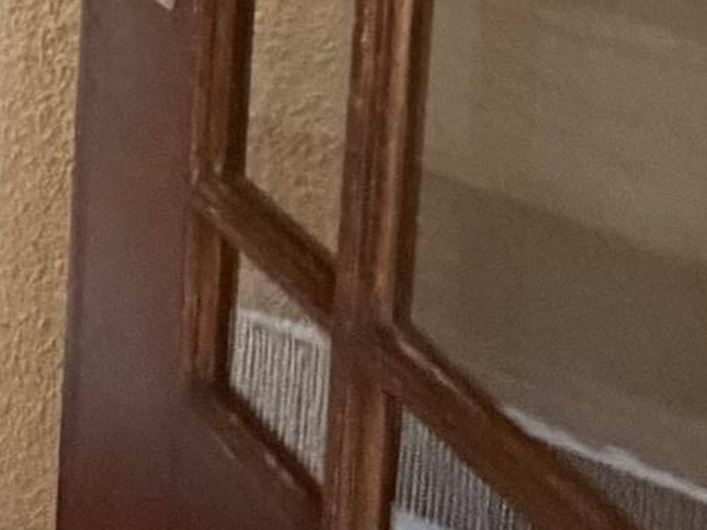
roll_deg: +0.0
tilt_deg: -5.8
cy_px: -668
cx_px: -524
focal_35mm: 85
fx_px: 1735
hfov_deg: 18.5
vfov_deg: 13.6
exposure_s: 1/60
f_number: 2.2
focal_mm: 2.22
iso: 1000
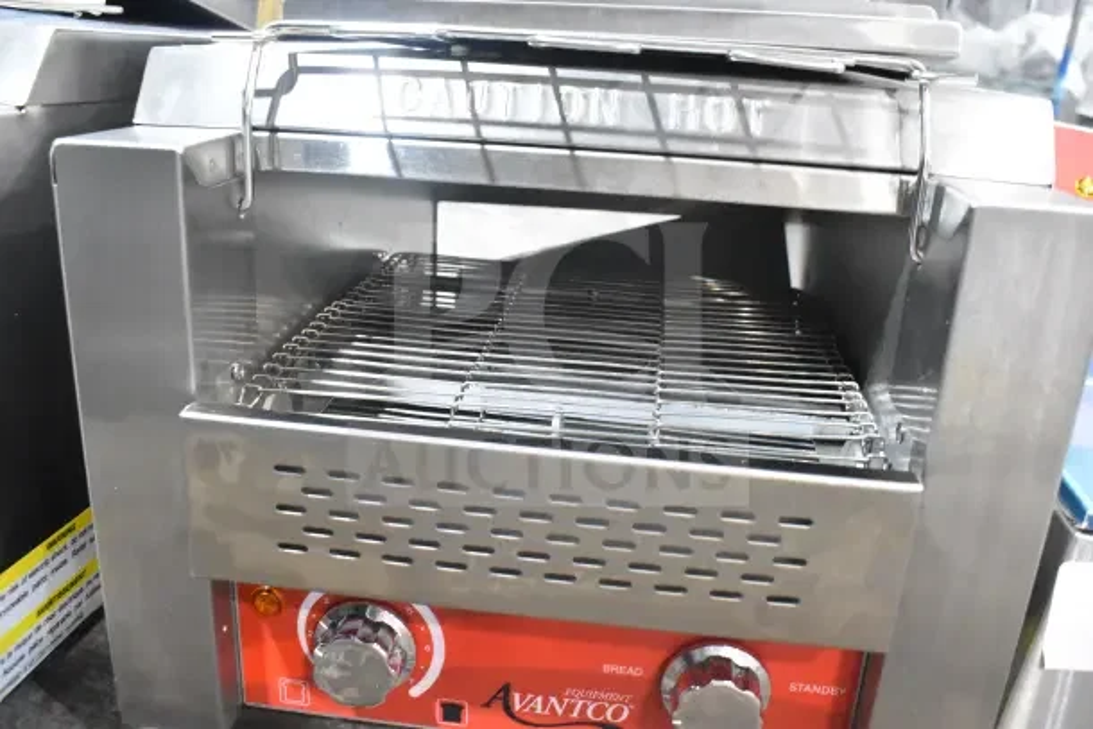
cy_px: 364
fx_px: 957
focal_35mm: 32
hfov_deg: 59.5
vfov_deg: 41.7
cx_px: 546
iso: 6400
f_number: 5
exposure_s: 1/100
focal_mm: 21
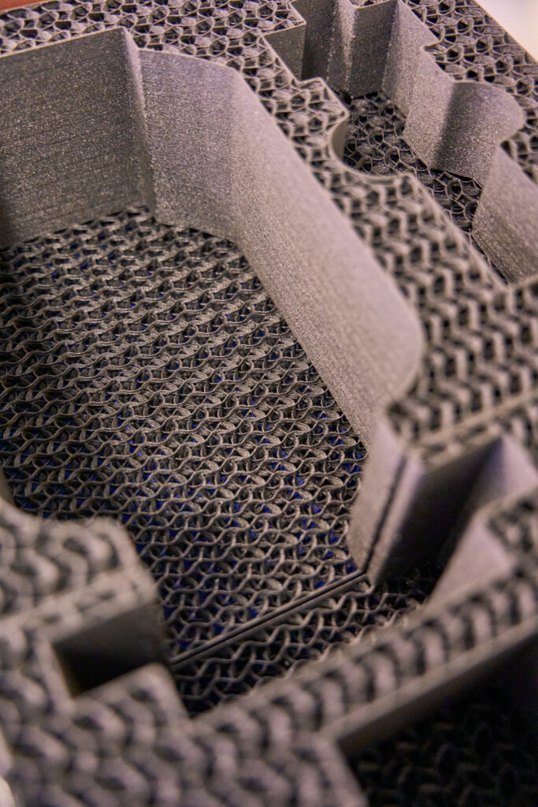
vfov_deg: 52.2
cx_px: 269
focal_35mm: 37
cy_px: 404
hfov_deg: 36.2
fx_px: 822
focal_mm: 36.7
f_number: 2.8
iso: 10000
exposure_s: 1/125
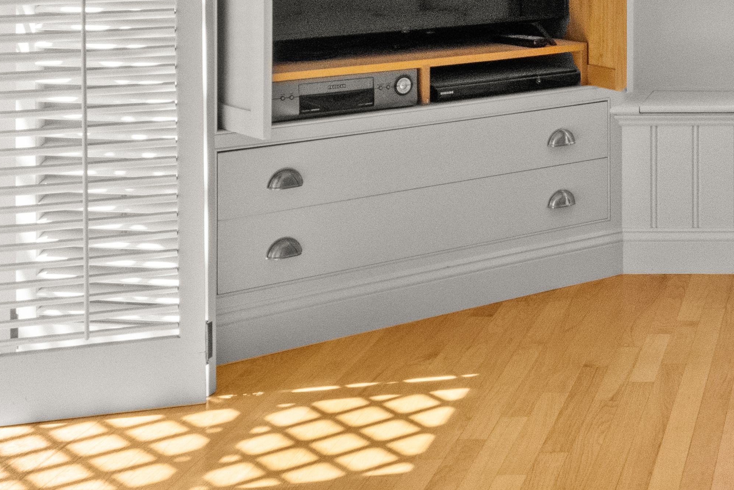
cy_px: -149
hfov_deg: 24.6
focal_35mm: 76
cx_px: 823
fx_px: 1559
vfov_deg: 16.8
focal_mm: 16.1
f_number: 11
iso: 2000
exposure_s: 1/50
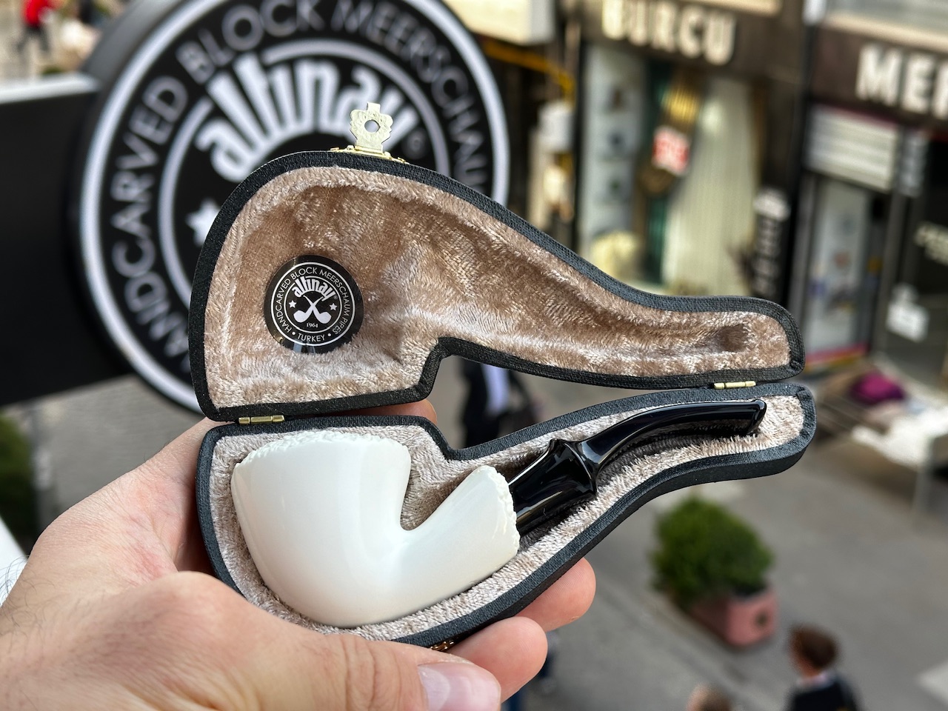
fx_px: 1315
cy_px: 356
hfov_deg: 39.7
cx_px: 474
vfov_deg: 30.3
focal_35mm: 48
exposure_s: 1/260
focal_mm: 6.86
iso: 64
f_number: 1.78
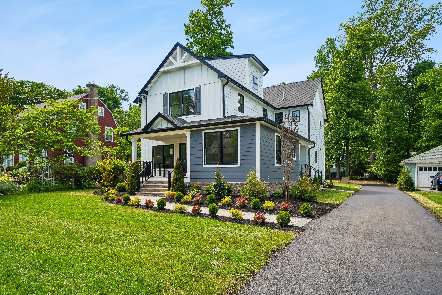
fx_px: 258
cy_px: 148
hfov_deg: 81.2
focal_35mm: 21
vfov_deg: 59.5
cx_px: 221
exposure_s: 1/60
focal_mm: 21
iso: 100
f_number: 11
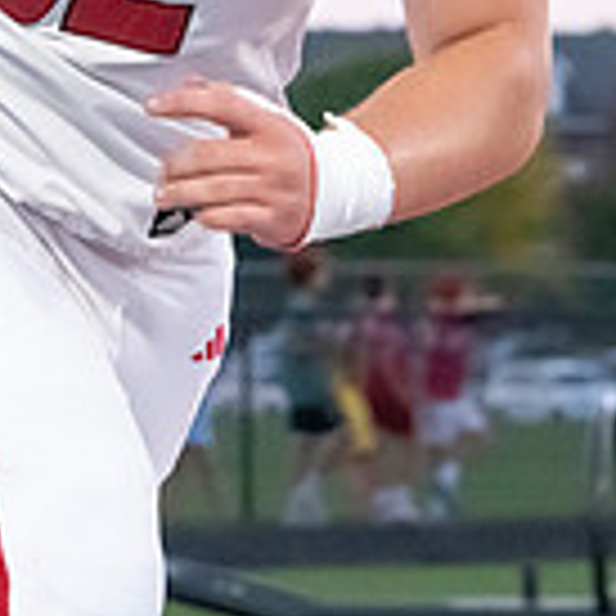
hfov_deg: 4.0
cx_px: 97
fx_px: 8838
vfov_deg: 4.0
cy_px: -127
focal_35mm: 439
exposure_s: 1/500
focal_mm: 116
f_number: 7.1
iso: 10000
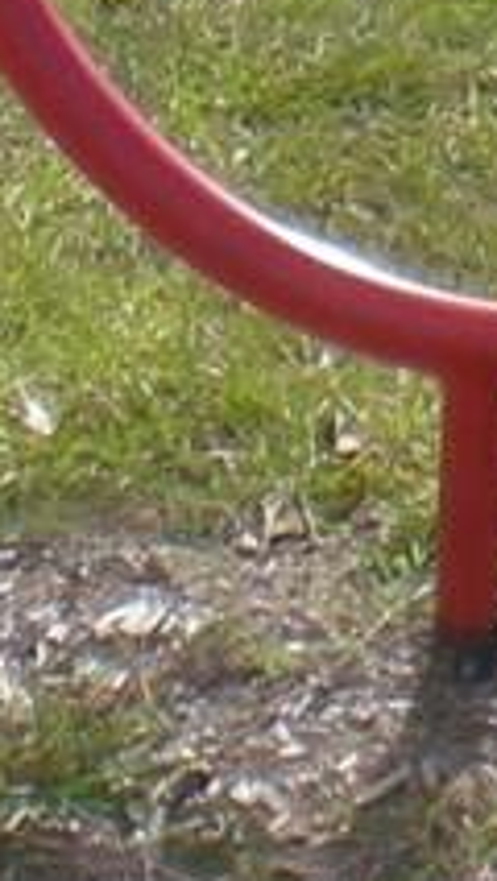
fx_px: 7278
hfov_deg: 3.9
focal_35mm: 311
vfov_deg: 6.5
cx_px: 953
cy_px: -1485
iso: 50
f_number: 4.6
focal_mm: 6.3
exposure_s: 1/313
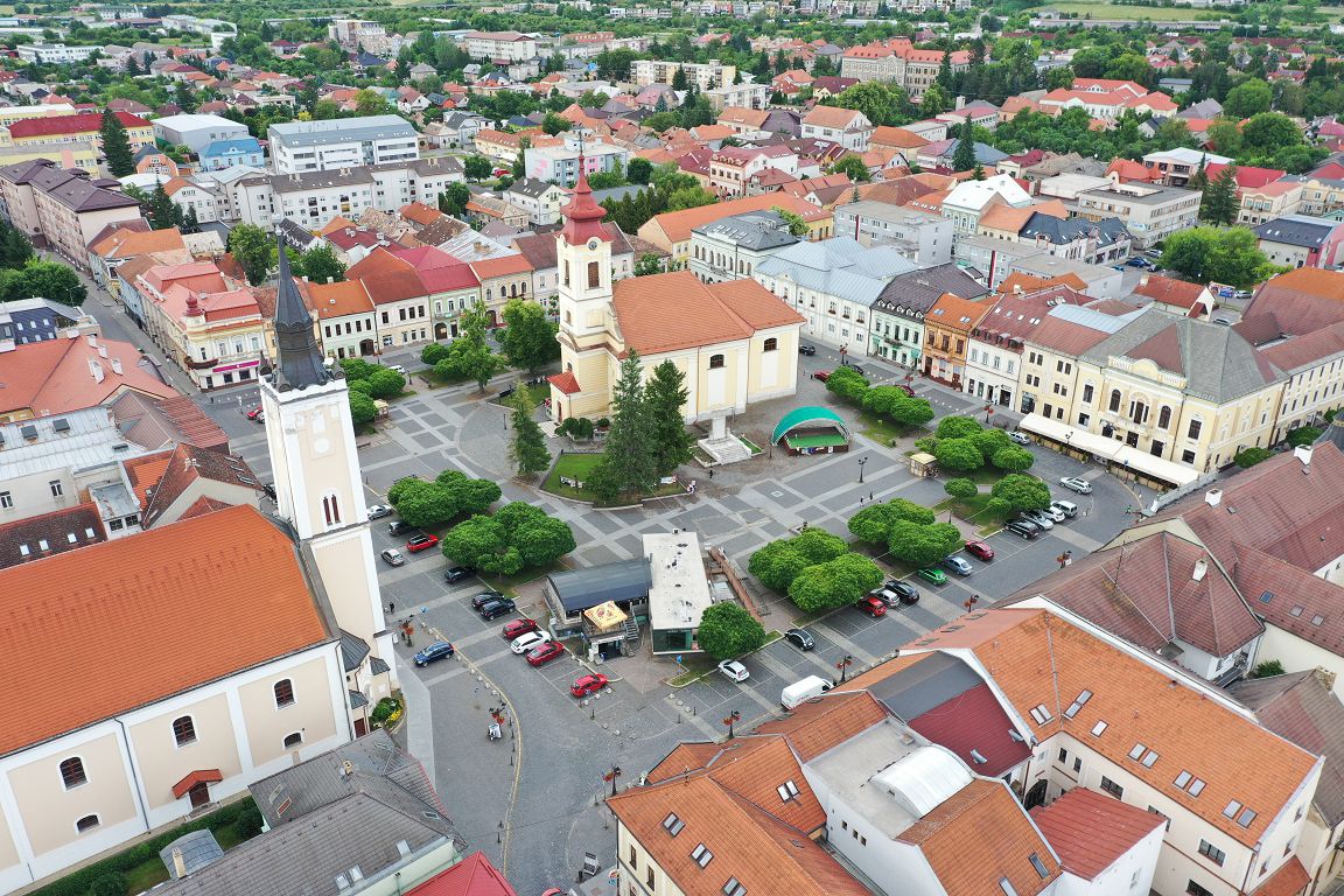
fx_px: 1045
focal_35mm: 28
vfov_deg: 46.4
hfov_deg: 65.5
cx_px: 672
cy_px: 448
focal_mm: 10.26
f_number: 5.6
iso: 100
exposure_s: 1/80
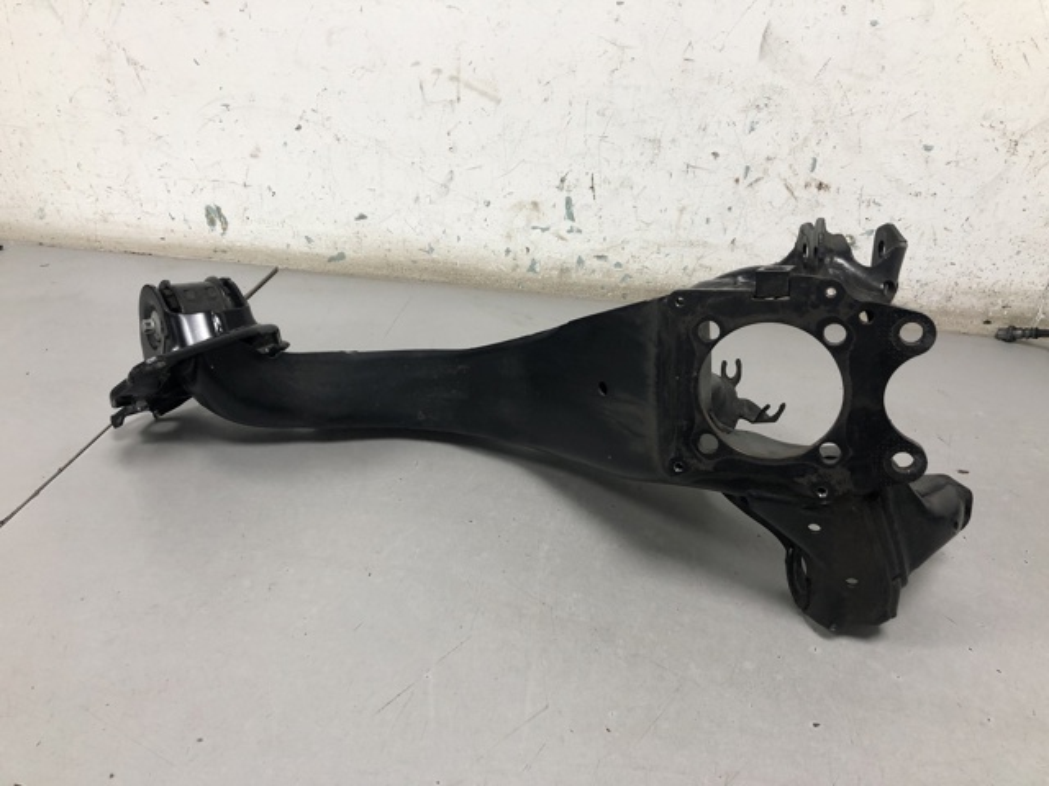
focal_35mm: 28
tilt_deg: -28.2
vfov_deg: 49.7
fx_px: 849
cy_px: 393
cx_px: 524
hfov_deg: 63.4
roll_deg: -2.4
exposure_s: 1/33
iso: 32
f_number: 1.8
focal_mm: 4
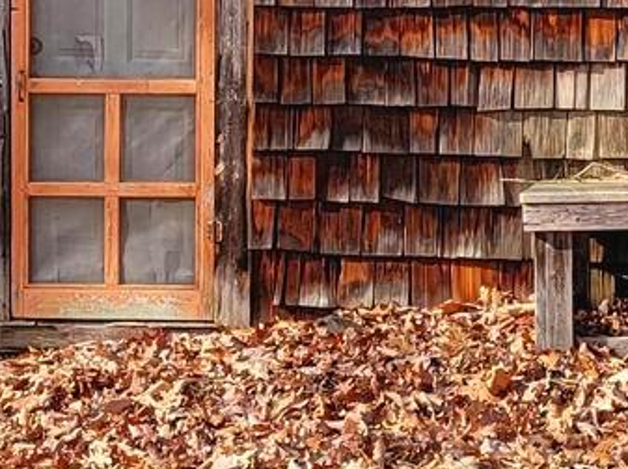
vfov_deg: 10.1
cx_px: 373
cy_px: 30
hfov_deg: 13.5
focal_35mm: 146
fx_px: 2646
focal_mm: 6.7
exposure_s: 1/408
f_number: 1.8
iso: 16
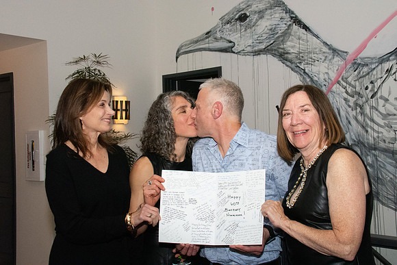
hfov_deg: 41.1
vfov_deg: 28.1
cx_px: 198
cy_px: 132
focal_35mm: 48
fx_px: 529
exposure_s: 1/200
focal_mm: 32
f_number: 14
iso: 5000
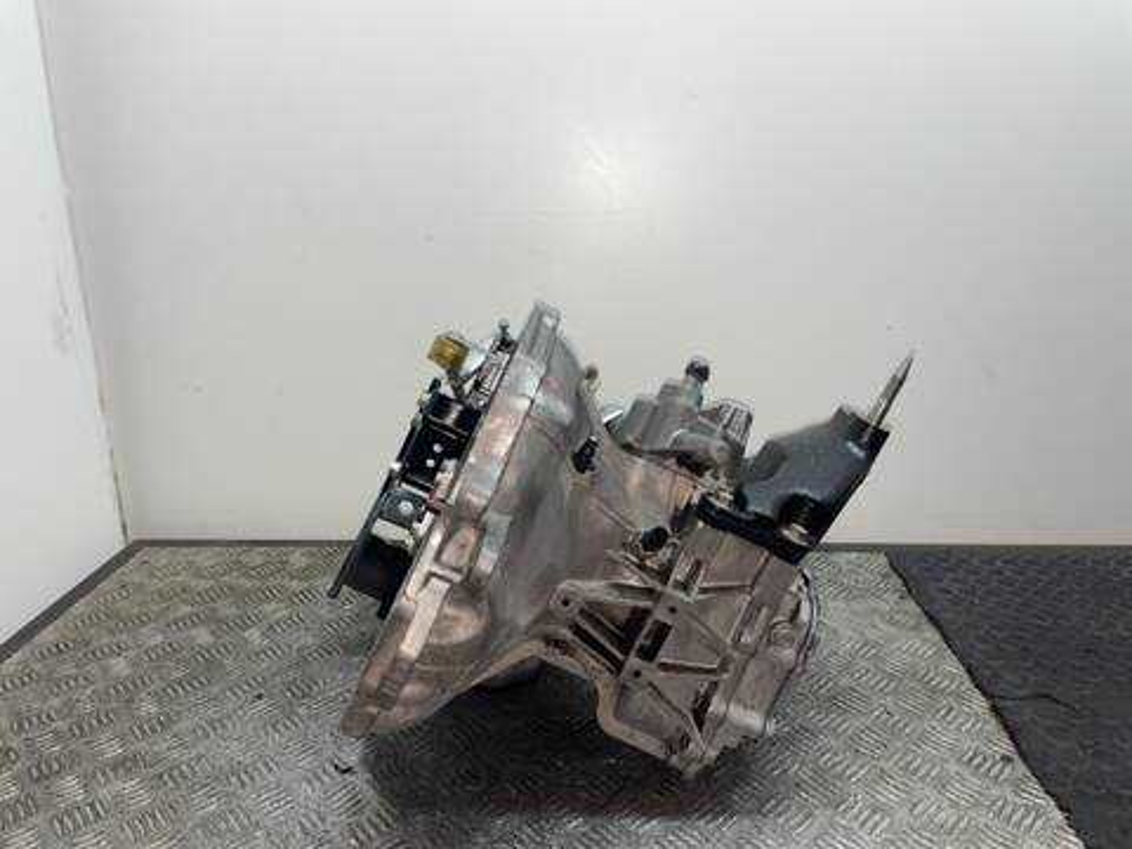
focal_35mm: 26
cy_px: 424
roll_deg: +1.2
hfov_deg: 67.3
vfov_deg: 53.1
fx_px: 850
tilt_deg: -15.1
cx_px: 566
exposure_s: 1/32
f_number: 1.6
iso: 40
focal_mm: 4.2
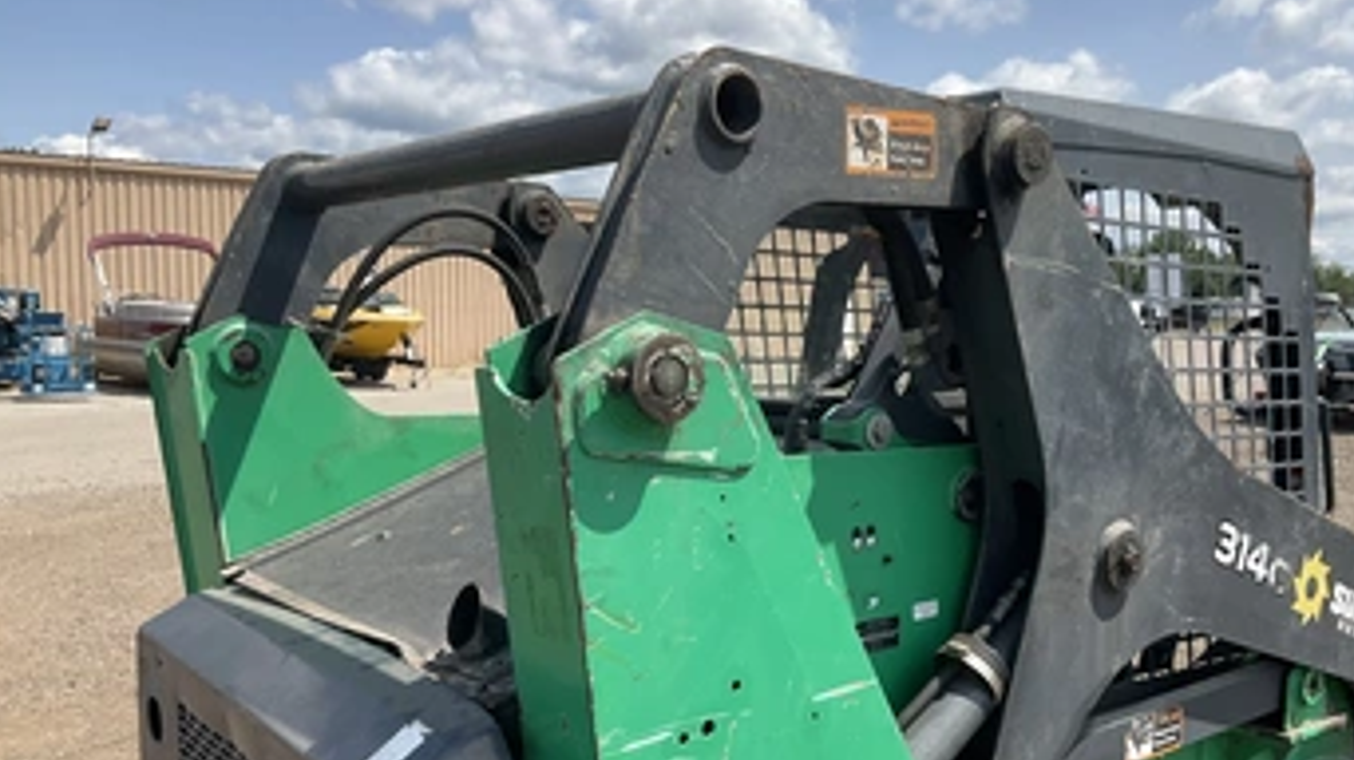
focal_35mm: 37
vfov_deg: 31.9
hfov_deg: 54.0
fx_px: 1328
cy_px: 451
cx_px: 736
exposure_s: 1/1250
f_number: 1.8
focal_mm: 3
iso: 25
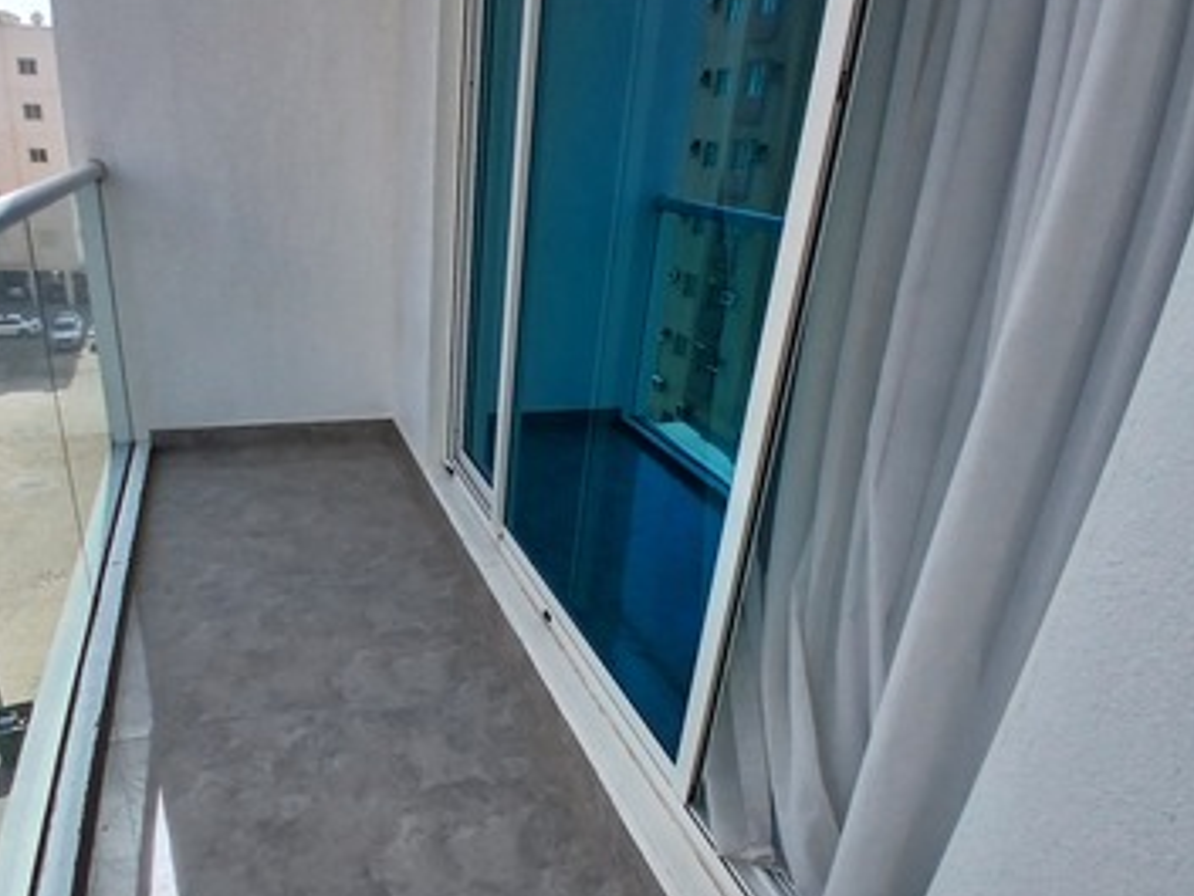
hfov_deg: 76.0
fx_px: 759
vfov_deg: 61.1
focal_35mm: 22
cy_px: 472
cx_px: 516
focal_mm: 1.4
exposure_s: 1/882
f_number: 2.2
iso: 50
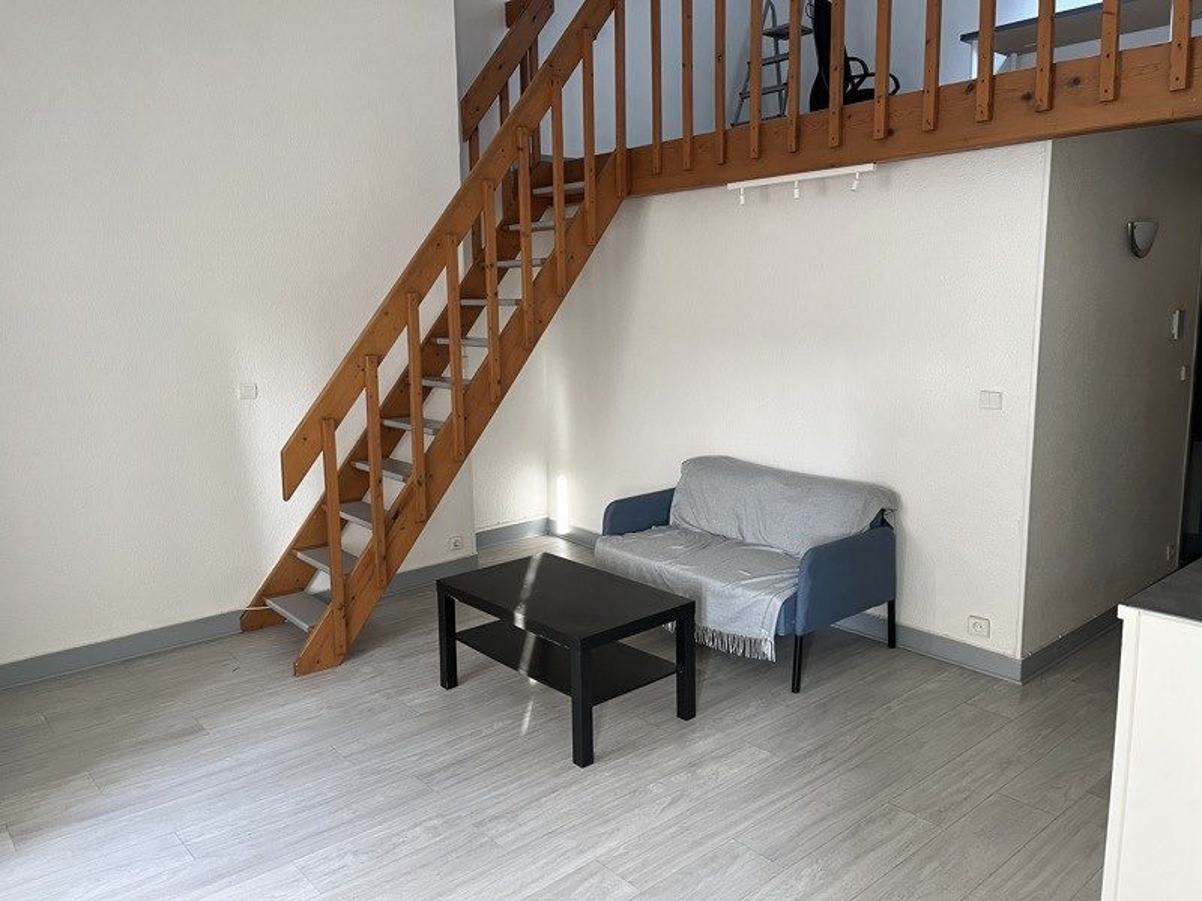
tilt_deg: -9.2
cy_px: 450
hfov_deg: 67.3
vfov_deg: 53.1
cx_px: 601
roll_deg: +0.8
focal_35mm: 26
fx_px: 903
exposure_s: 1/60
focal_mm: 5.1
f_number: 1.6
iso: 160
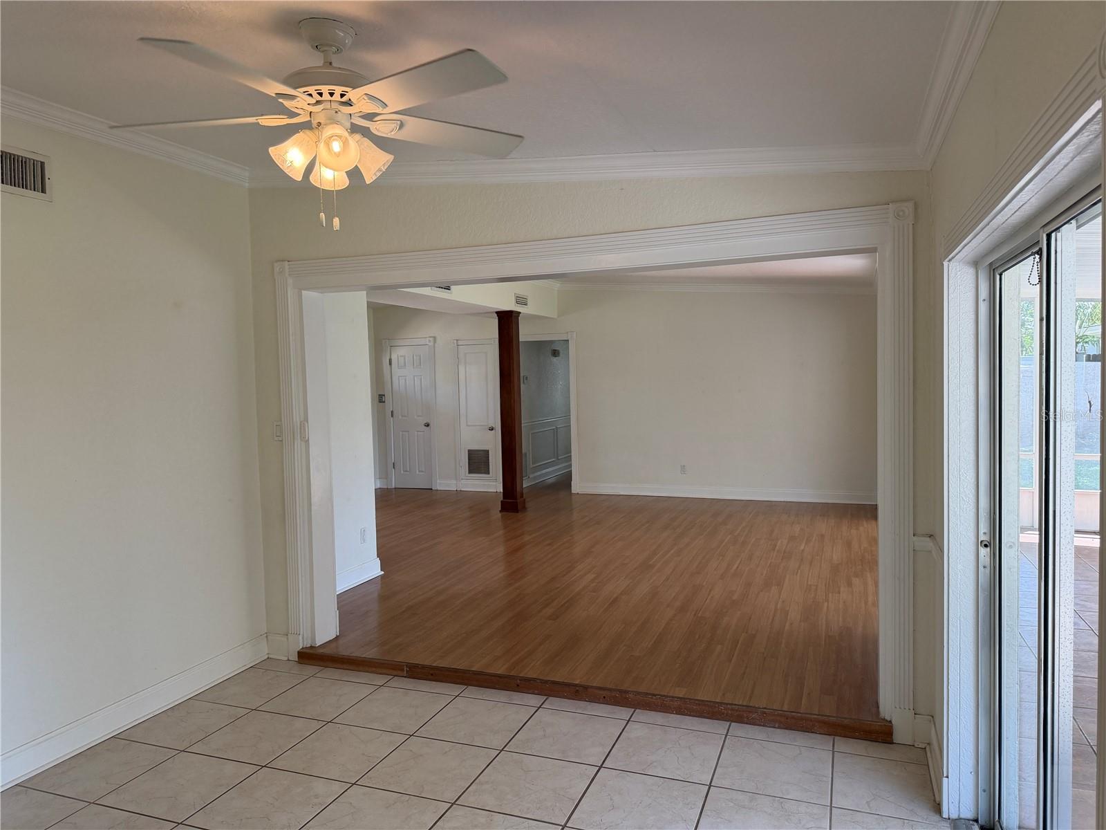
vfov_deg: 56.8
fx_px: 767
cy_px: 415
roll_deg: +1.6
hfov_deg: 71.6
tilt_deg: -1.9
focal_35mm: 24
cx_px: 553
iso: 160
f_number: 1.78
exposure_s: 1/174
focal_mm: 6.76
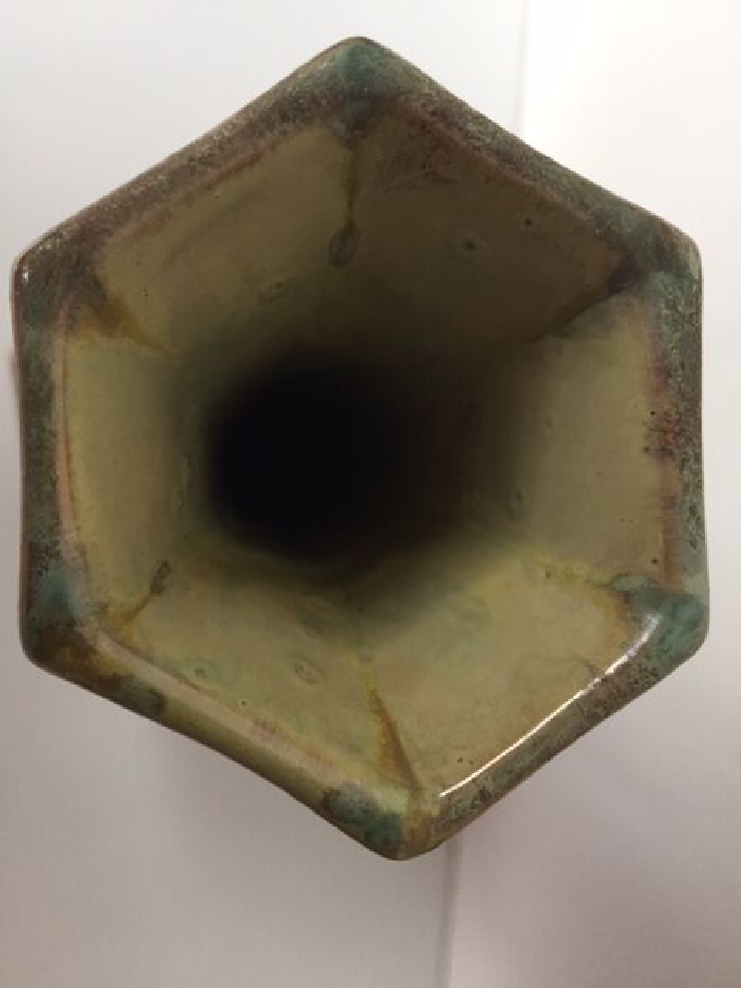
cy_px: 494
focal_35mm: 29
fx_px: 828
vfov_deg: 61.7
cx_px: 370
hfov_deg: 48.2
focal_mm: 4.15
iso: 64
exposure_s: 1/33
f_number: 2.2
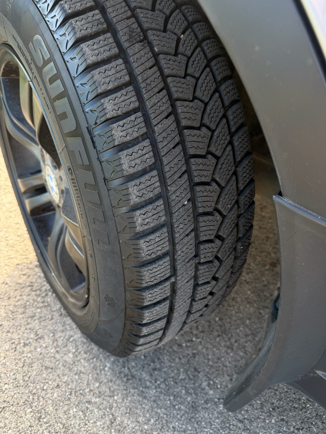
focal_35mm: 24
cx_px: 163
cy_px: 217
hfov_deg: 56.8
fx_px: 301
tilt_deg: -46.3
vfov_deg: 71.6
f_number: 1.78
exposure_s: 1/137
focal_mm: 6.76
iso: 80
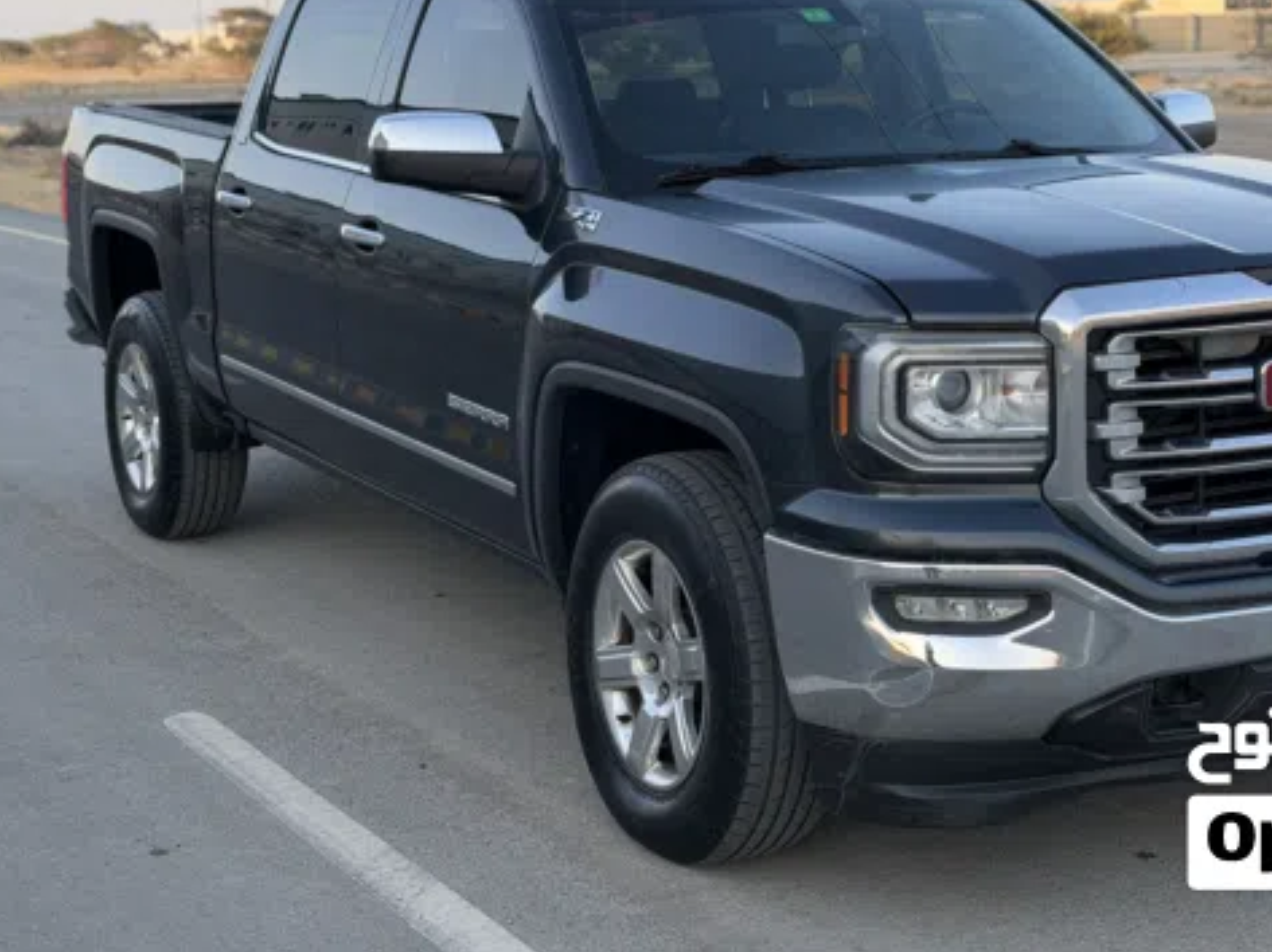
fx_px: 2387
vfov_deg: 22.5
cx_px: 783
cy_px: 309
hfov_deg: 29.7
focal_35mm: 65
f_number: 1.78
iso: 64
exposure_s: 1/855
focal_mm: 6.76
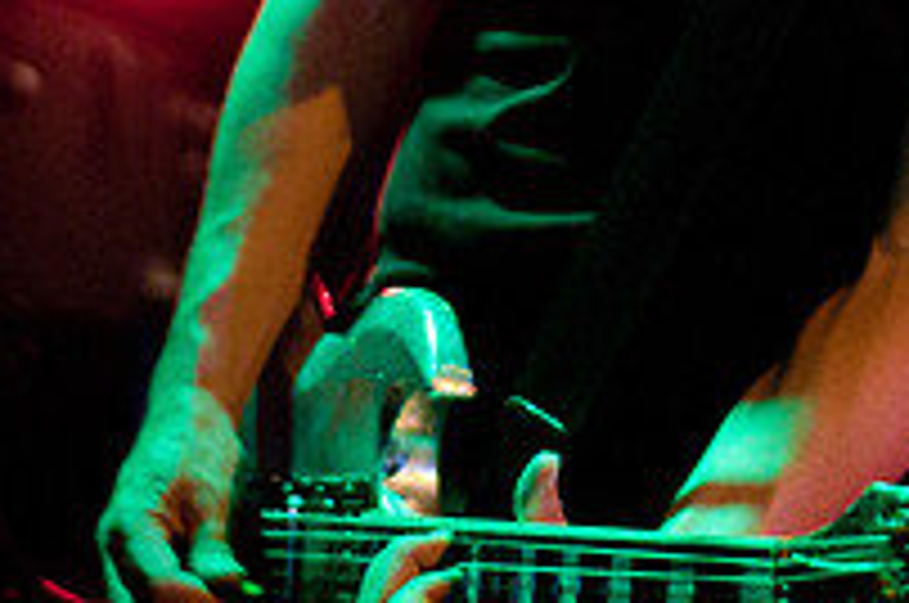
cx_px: 580
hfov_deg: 15.9
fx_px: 3252
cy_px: -70
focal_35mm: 129
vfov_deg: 10.5
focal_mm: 30
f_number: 1.4
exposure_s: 1/20
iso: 1250
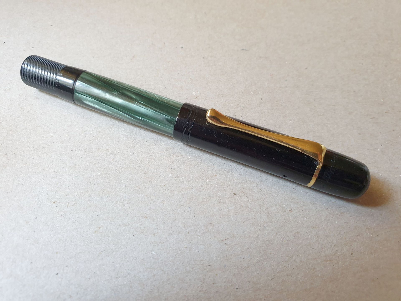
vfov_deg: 53.1
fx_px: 301
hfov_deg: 67.3
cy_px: 150
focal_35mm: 26
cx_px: 200
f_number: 2.4
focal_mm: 4.3
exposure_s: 1/20
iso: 320
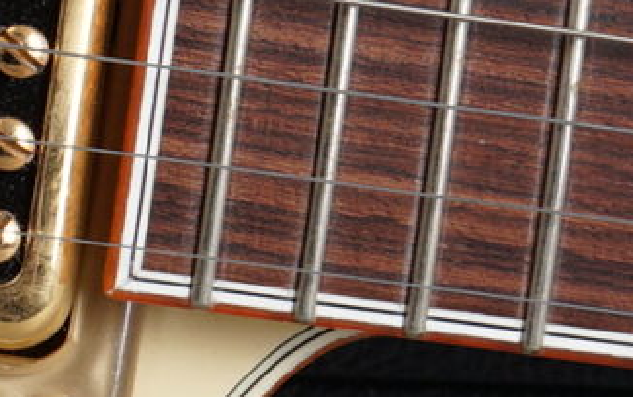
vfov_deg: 3.7
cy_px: -297
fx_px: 6111
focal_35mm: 354
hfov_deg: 5.6
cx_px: -1237
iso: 160
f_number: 8
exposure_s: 1/160
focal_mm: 44
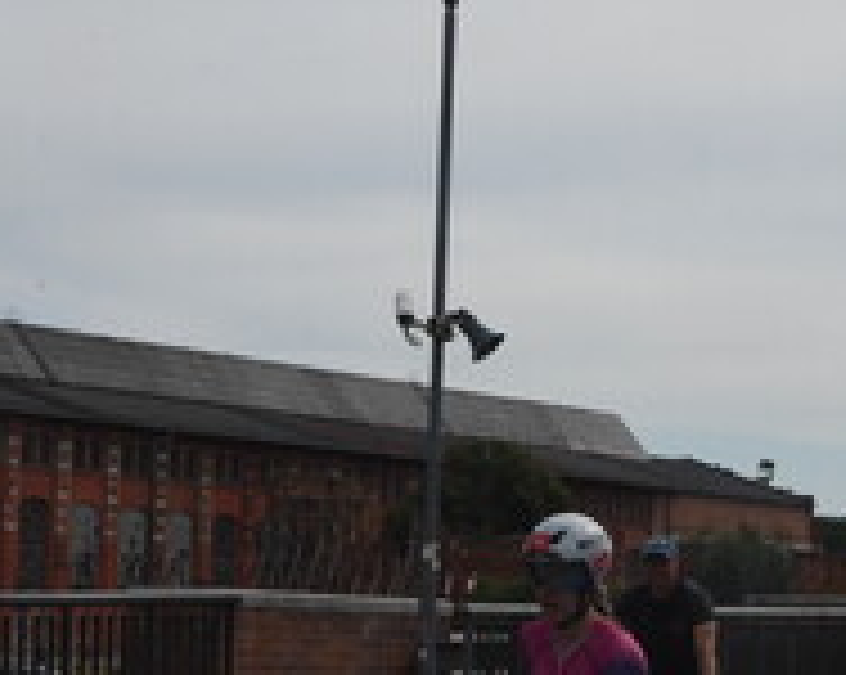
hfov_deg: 13.0
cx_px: 716
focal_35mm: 147
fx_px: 3677
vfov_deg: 10.4
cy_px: 630
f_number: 16
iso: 1250
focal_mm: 46
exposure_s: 1/1000
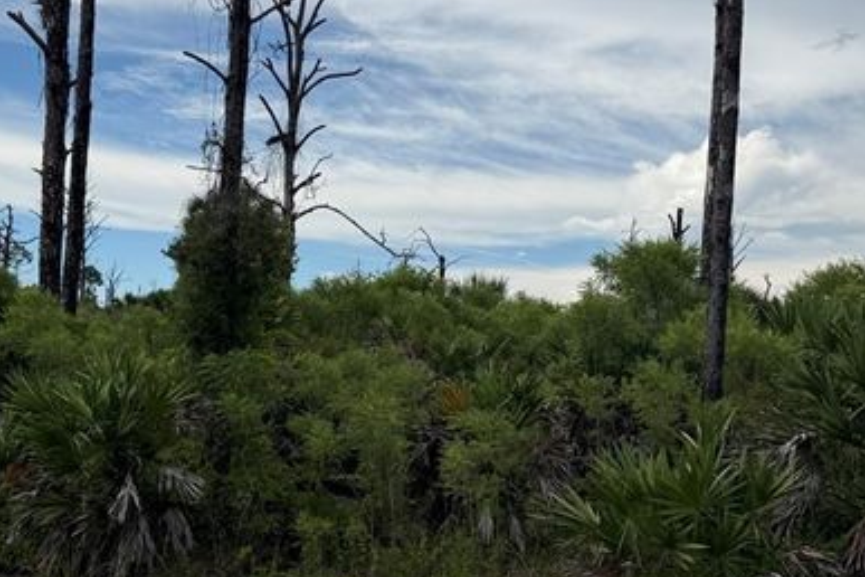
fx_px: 1033
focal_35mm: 43
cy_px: 350
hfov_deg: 45.3
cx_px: 358
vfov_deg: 31.1
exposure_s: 1/6173
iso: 80
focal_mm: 6.76
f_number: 1.78
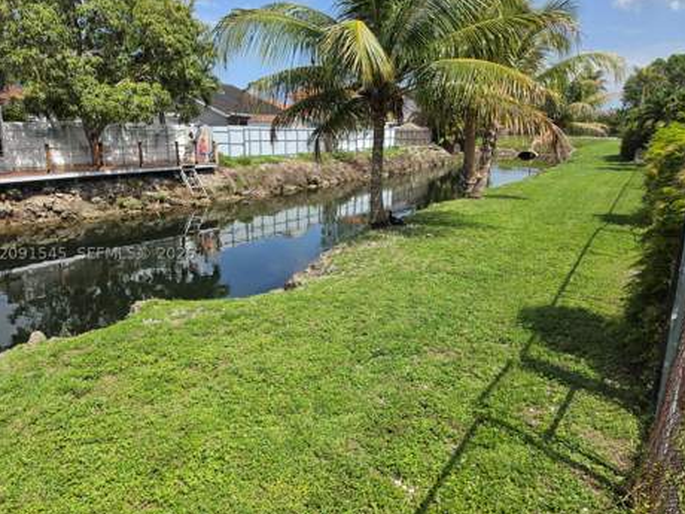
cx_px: 332
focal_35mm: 24
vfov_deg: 56.8
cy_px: 253
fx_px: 475
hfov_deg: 71.6
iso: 64
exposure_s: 1/5955
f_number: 1.4
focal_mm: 6.5
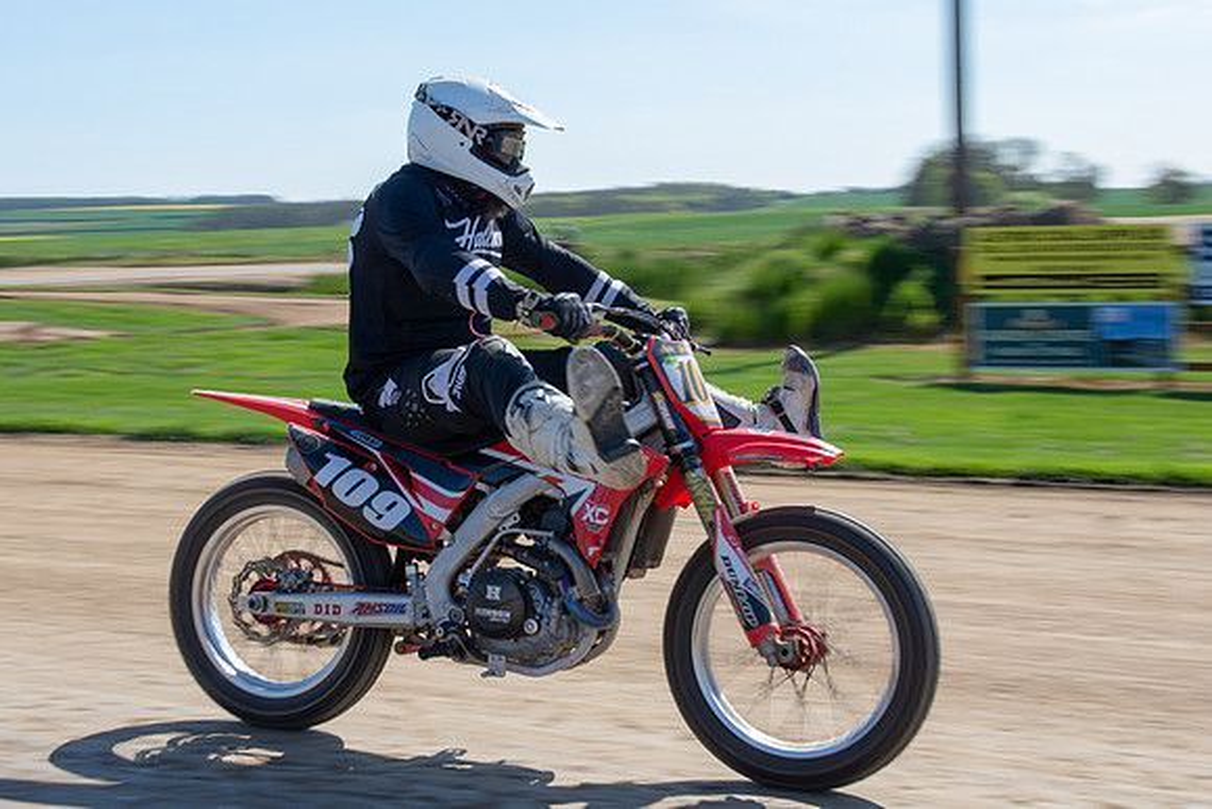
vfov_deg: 22.4
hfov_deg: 33.0
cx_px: 509
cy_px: 355
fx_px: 2040
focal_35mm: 61
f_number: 8
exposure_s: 1/160
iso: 125
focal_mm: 34
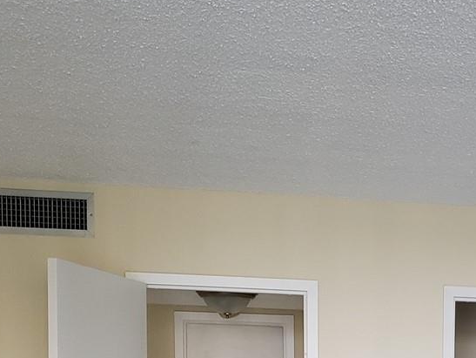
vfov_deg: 17.8
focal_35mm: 76
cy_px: 496
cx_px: 474
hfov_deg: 24.5
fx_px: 1046
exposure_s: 1/60
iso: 125
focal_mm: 4.3
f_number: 1.5
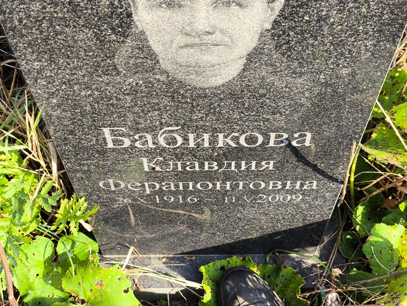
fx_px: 588
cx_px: 204
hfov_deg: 38.2
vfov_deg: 29.1
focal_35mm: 50
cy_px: 153
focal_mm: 4.71
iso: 50
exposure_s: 1/246
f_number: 1.7
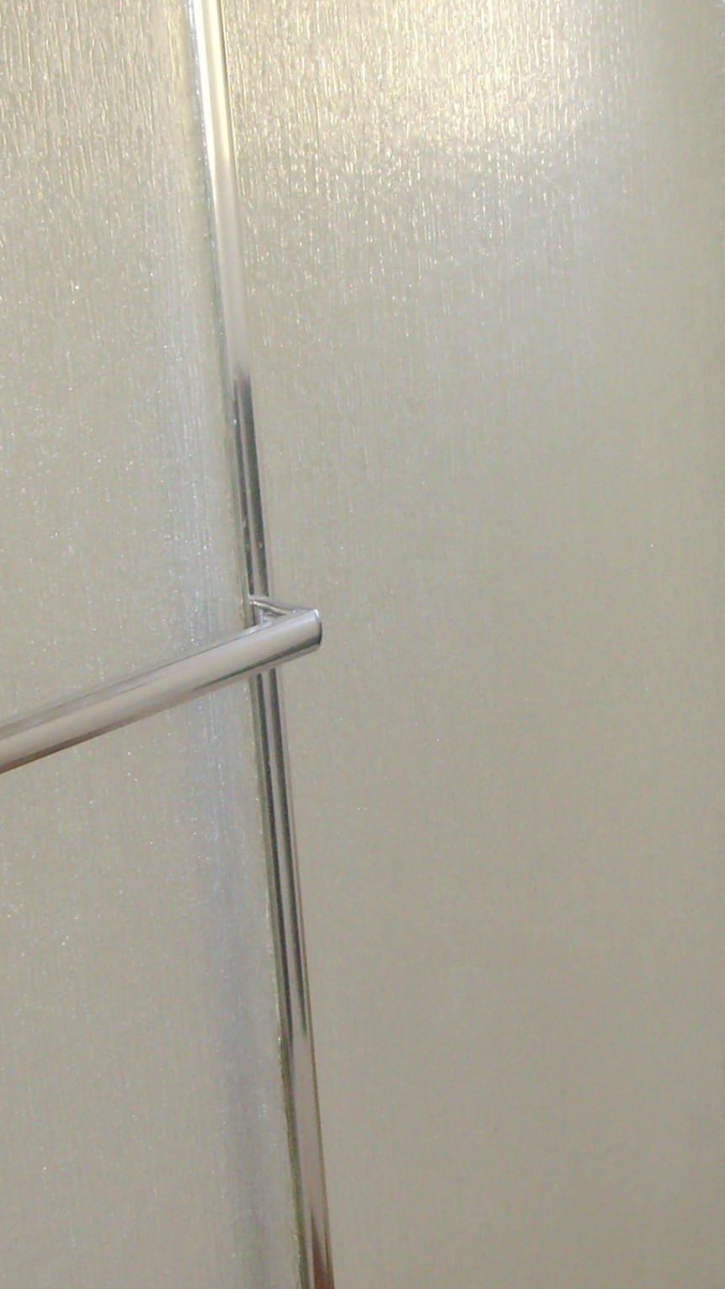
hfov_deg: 16.3
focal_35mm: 74
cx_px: 234
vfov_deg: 28.6
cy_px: 663
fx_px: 2529
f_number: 3.5
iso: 200
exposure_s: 1/45
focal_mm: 6.6
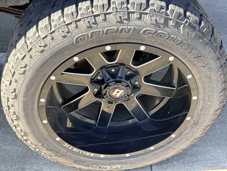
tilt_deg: -40.2
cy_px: 86
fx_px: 315
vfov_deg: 30.3
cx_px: 114
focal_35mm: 48
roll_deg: -0.6
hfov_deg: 39.7
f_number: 1.78
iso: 100
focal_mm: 6.76
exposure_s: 1/398
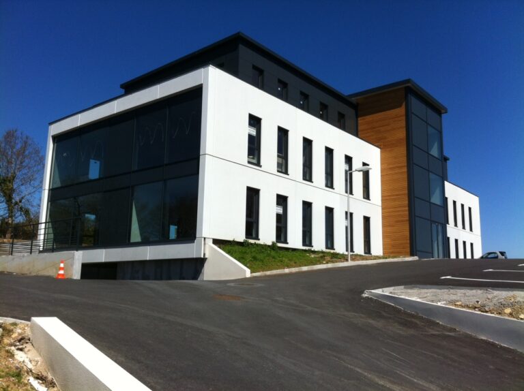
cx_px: 262
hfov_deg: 52.7
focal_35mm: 35
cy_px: 196
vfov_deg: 40.6
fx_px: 529
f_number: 2.8
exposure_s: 1/2011
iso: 80
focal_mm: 3.85
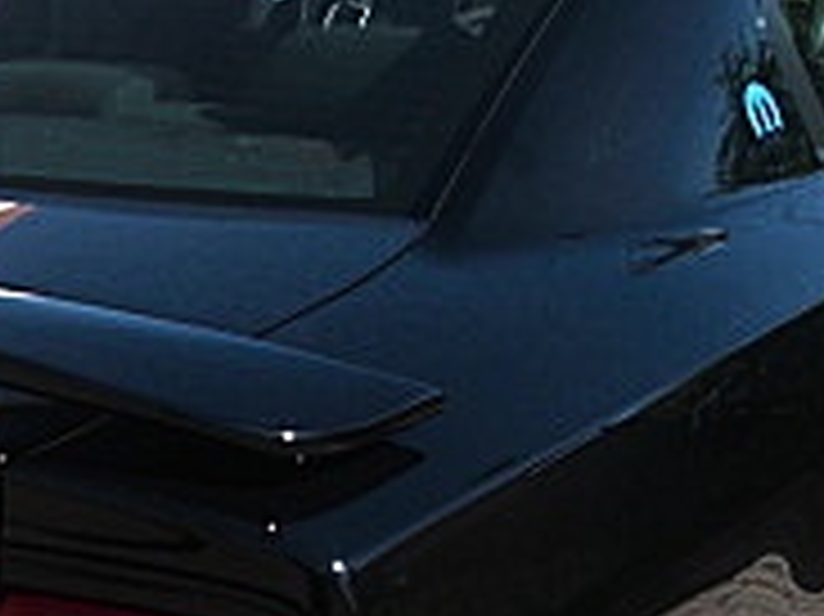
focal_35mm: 126
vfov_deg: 11.6
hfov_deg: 15.5
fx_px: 2997
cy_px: 594
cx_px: 81
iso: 50
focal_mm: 6.3
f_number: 2.8
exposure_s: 1/320
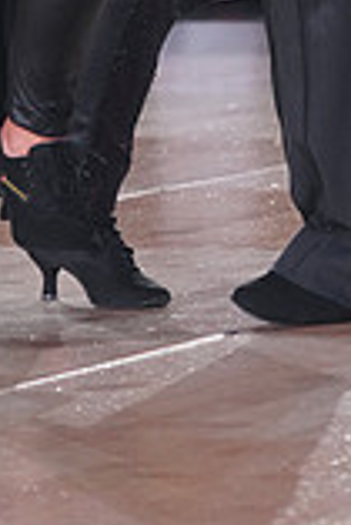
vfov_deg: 4.6
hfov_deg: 3.1
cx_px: 176
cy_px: -375
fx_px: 6523
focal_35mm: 447
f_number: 4
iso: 2500
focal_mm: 121
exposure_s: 1/400
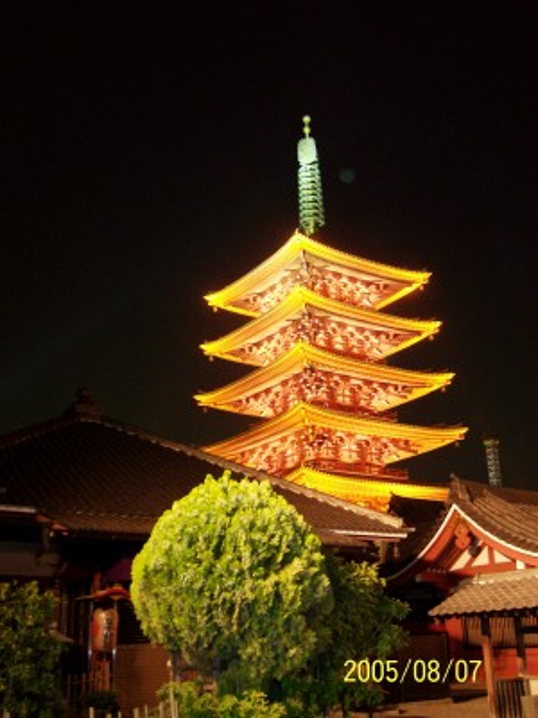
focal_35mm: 38
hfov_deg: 37.7
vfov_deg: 49.0
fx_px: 787
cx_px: 269
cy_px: 359
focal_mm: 8
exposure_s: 1/3
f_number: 2.8
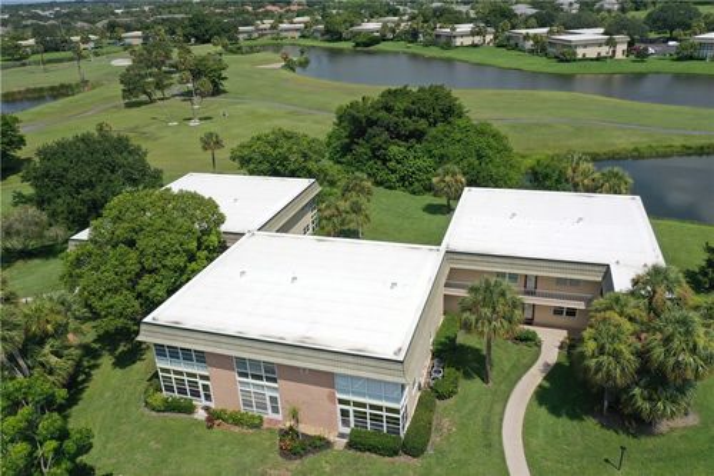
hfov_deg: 65.5
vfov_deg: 46.4
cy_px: 238
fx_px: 555
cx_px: 357
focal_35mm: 28
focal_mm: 10.26
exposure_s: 1/640
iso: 100
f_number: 6.3
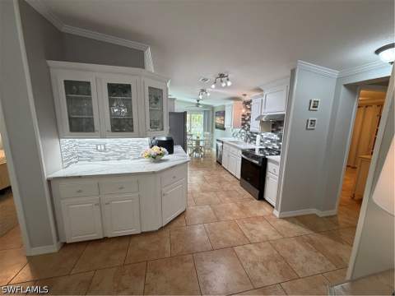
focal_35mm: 14
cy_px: 148
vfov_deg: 85.7
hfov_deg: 102.1
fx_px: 160
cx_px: 198
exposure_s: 1/120
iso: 250
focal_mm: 2.22
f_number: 2.2
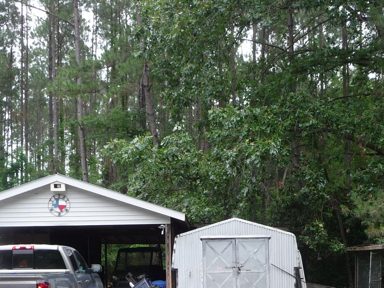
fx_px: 632
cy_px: 290
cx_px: 232
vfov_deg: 24.4
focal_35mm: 57
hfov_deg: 33.7
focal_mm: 4.7
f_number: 3.3
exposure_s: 1/30
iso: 100
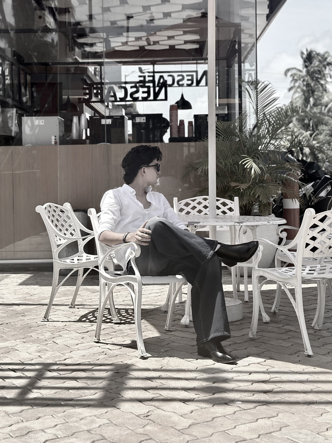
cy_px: 222
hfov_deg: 30.3
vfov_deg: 39.7
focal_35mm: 48
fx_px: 614
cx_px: 166
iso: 100
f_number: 1.78
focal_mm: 6.86
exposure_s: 1/4016
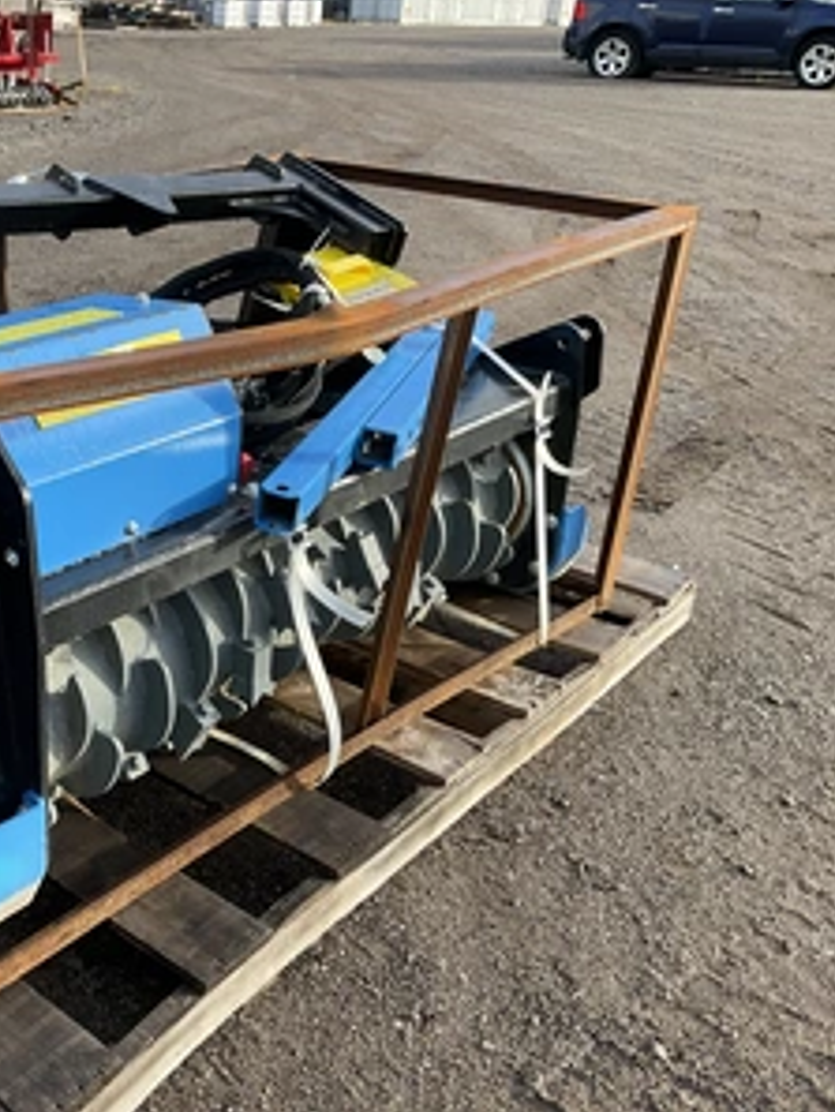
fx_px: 1253
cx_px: 90
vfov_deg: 47.8
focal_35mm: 39
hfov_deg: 34.8
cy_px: 558
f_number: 1.8
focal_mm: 3
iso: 25
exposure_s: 1/375
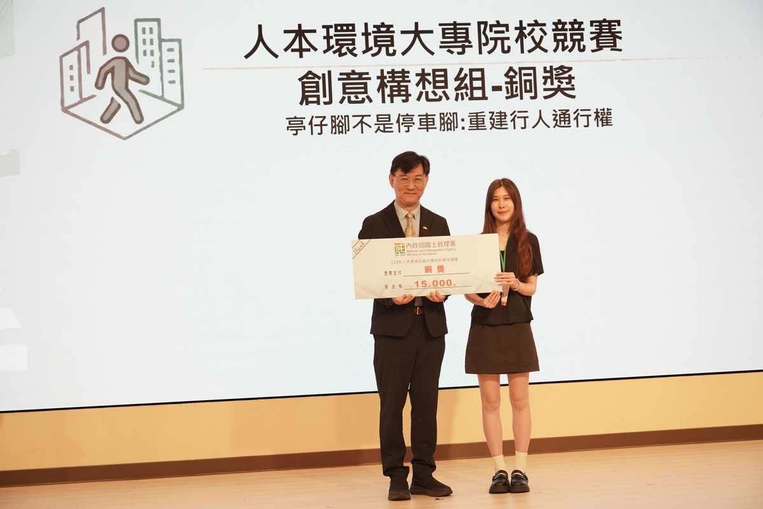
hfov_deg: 30.5
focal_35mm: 66
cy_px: 254
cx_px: 382
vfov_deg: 20.6
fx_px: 1399
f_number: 5
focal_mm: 66
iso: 400
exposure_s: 1/50
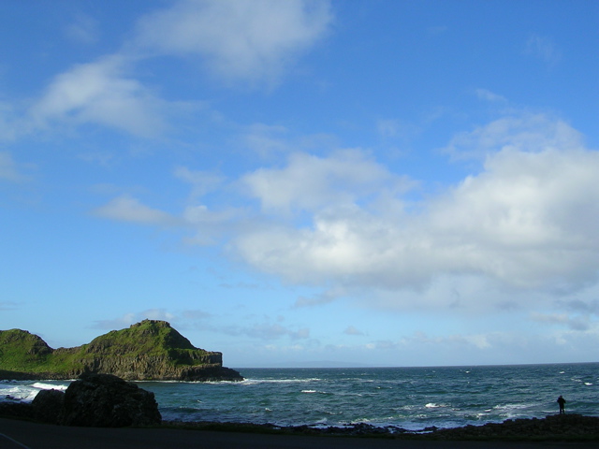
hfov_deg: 49.0
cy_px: 224
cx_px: 300
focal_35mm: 38
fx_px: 658
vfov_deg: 37.7
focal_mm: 5.8
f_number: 5.6
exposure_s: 1/292
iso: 50
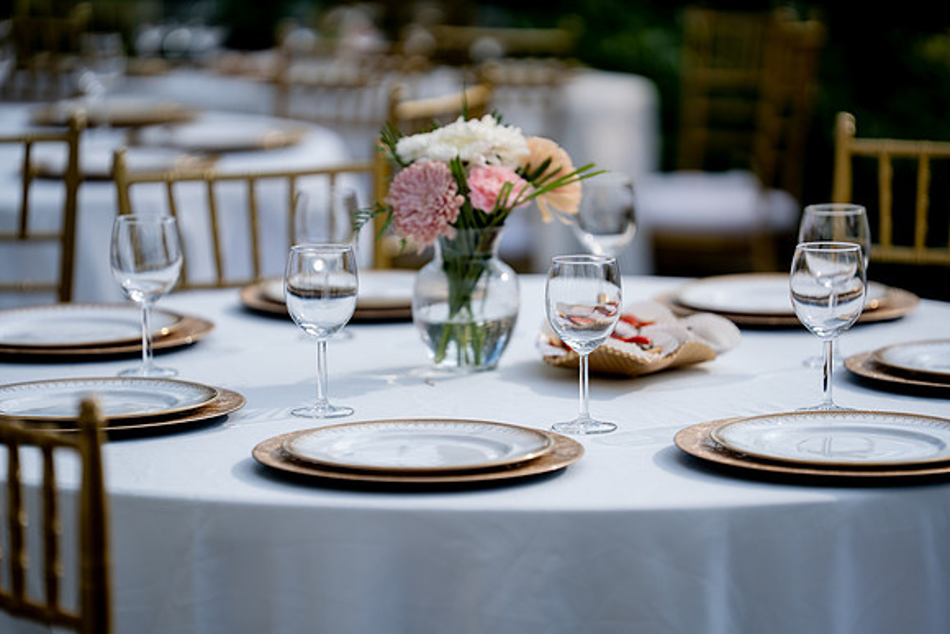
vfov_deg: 9.2
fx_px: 3959
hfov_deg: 13.7
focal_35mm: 150
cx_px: 475
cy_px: 317
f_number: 2
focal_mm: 150
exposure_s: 1/2500
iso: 100
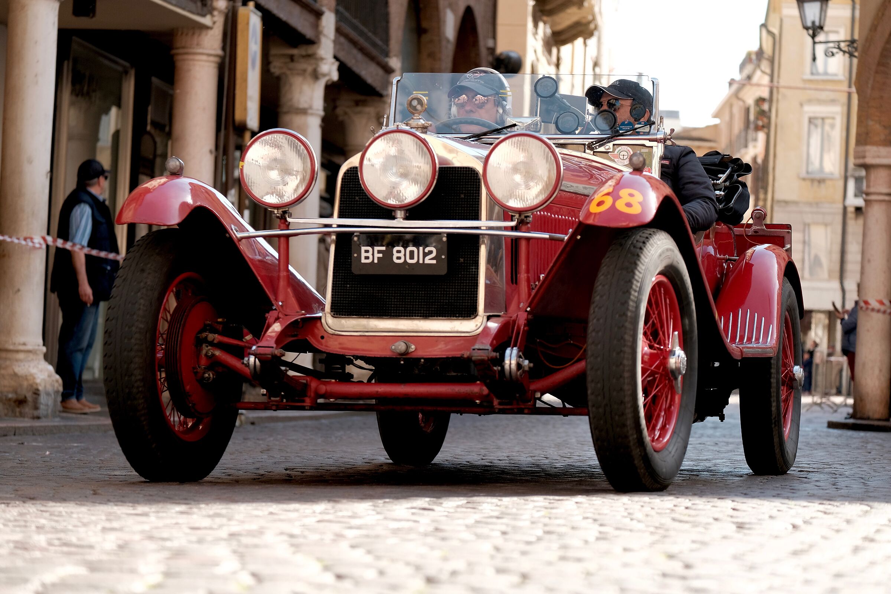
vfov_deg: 11.7
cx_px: 446
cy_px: 297
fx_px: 2896
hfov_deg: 17.5
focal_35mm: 117
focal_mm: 77.9
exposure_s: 1/550
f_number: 3.8
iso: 320
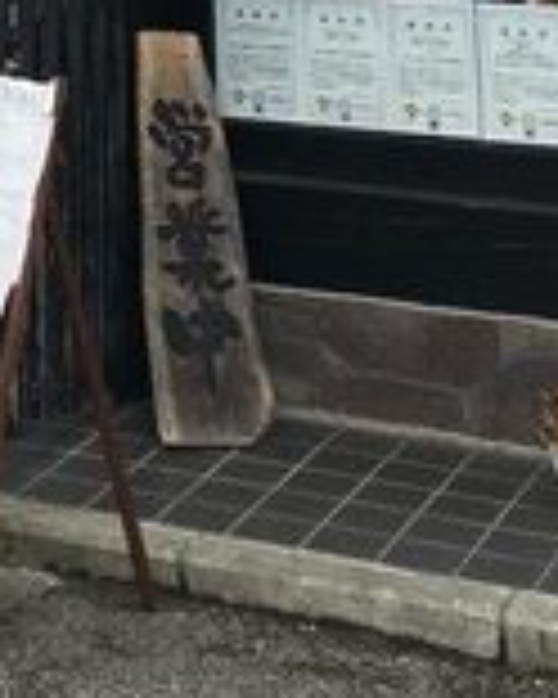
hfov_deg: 12.8
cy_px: -698
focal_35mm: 117
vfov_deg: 13.9
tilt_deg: +8.9
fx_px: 2415
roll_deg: -1.9
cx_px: -153
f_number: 2.2
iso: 25
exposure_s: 1/2959
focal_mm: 4.15
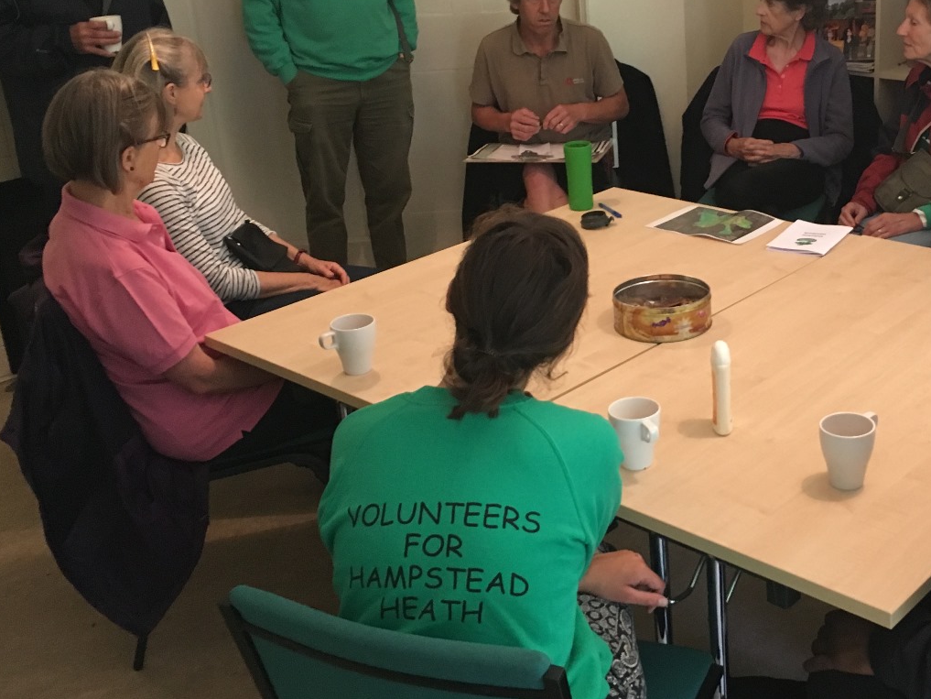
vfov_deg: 31.4
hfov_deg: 40.6
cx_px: 641
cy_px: 280
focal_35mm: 46
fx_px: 1237
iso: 250
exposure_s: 1/33
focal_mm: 4.15
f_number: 2.2
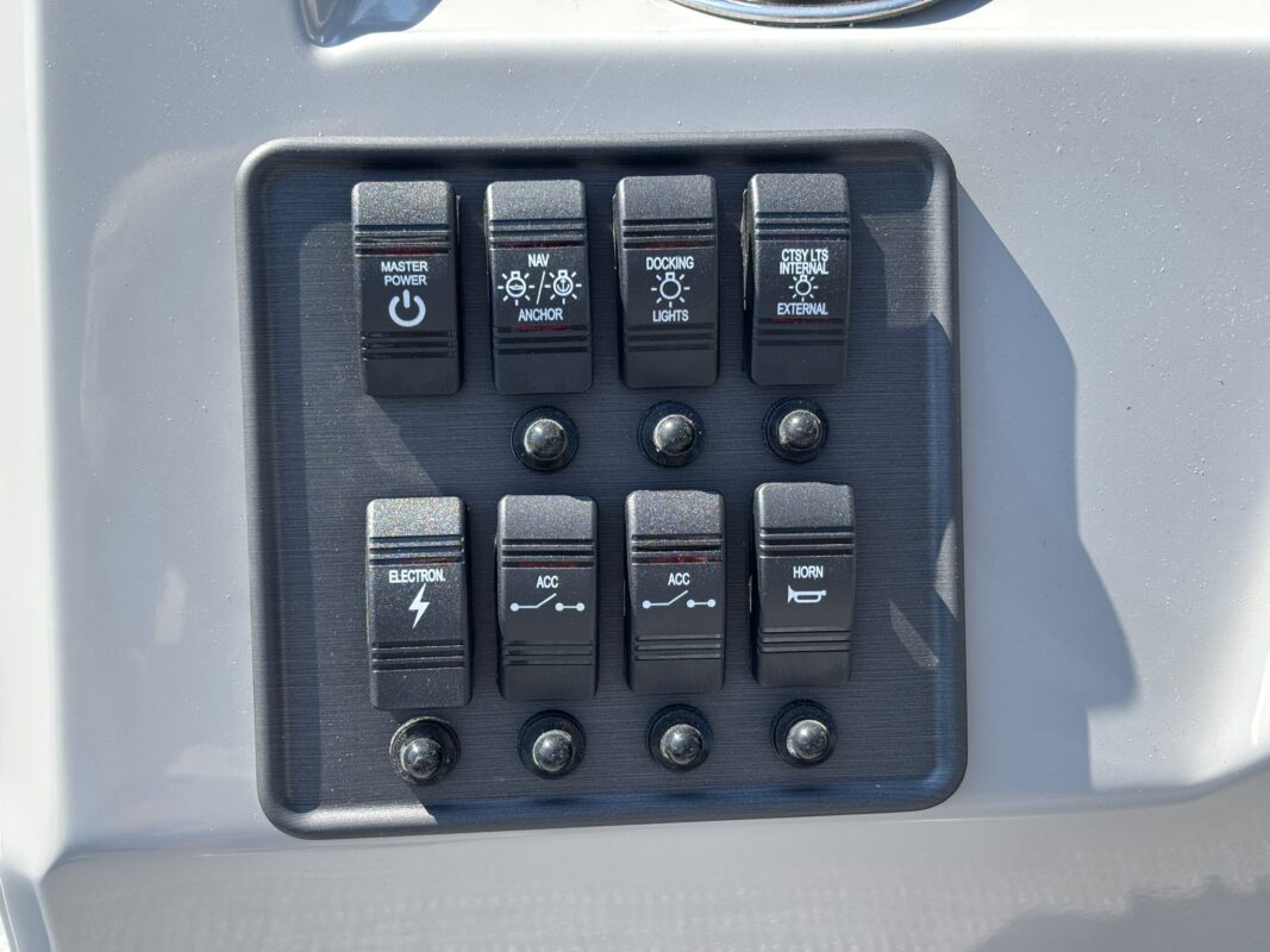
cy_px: 476
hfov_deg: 36.8
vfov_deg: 28.0
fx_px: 1908
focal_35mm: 52
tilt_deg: -40.6
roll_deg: -3.0
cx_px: 635
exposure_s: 1/742
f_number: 1.6
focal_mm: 5.96
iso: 32
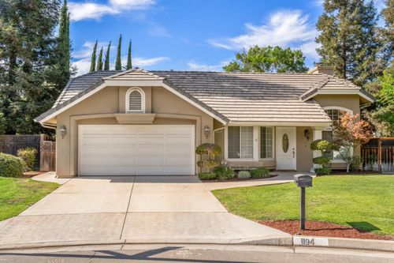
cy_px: 132
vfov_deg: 41.0
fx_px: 351
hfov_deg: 58.6
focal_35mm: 32
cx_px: 197
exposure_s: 1/60
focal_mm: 21.4
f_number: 7.1
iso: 100
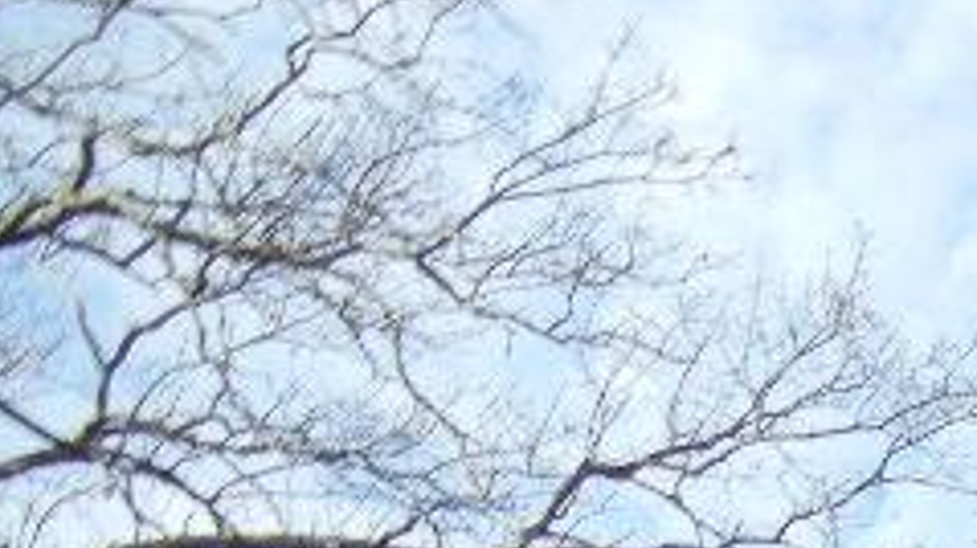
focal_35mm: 140
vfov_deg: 7.7
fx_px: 3624
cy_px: 1550
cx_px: 1790
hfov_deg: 13.6
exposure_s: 1/651
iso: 160
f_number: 3.5
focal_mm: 5.4
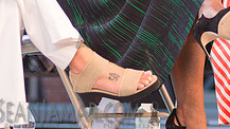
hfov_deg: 5.6
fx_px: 2366
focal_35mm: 388
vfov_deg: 3.1
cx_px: 129
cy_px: -98
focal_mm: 120
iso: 1250
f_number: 2.8
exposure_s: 1/400
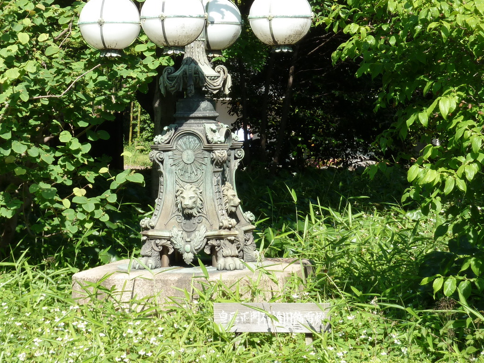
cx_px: 178
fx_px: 1692
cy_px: 85
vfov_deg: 12.2
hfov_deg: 16.3
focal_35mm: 121
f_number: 4.2
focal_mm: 12.8
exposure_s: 1/250
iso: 80
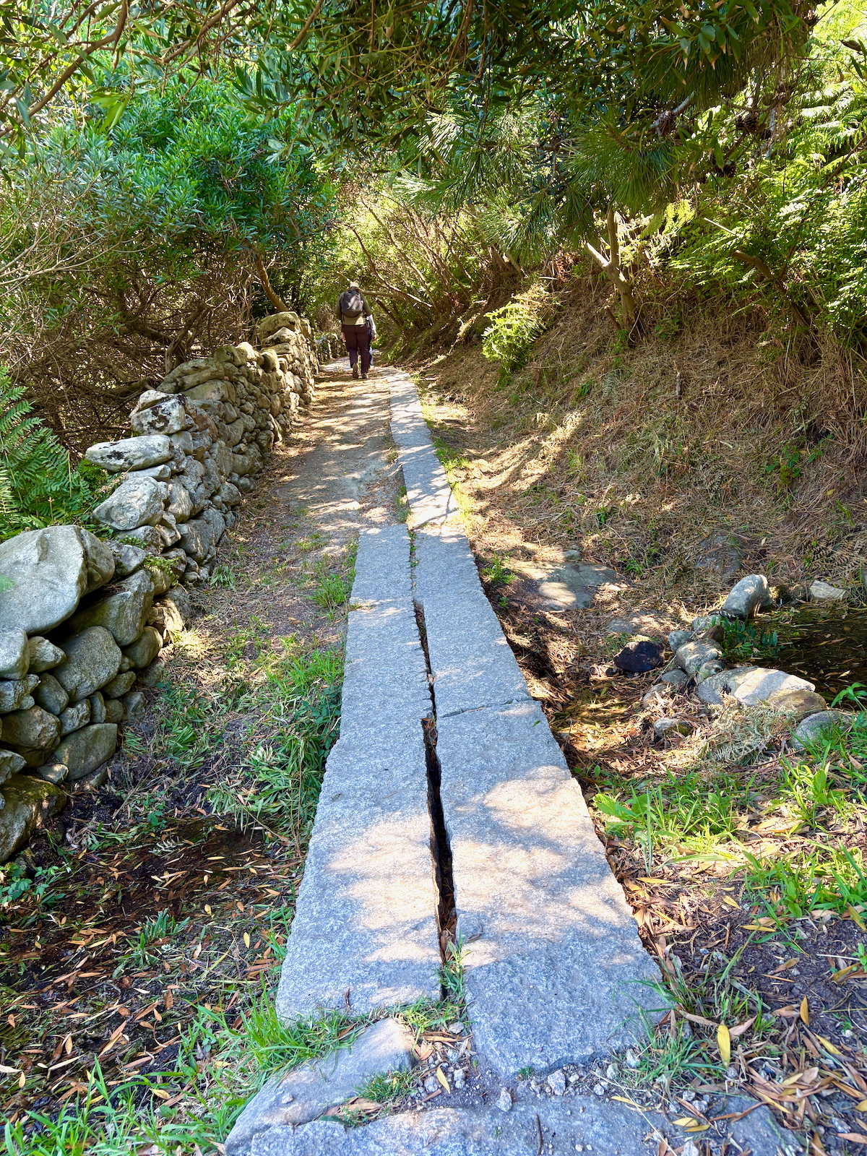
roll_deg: +7.3
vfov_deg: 67.3
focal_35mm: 26
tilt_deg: -9.5
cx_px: 434
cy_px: 578
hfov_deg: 53.1
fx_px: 868
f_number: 1.6
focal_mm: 5.96
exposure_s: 1/124
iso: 64
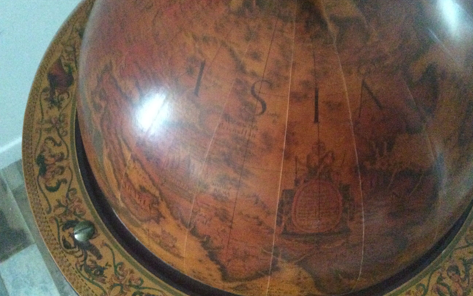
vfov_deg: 37.3
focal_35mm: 34
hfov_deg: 56.7
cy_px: 139
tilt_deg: -66.2
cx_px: 237
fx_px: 438
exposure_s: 1/17
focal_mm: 3.3
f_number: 2.4
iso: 800
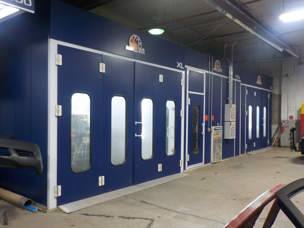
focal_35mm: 30
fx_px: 263
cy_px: 114
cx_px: 152
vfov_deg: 46.8
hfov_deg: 60.0
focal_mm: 4.1
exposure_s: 1/30
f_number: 3.3
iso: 200
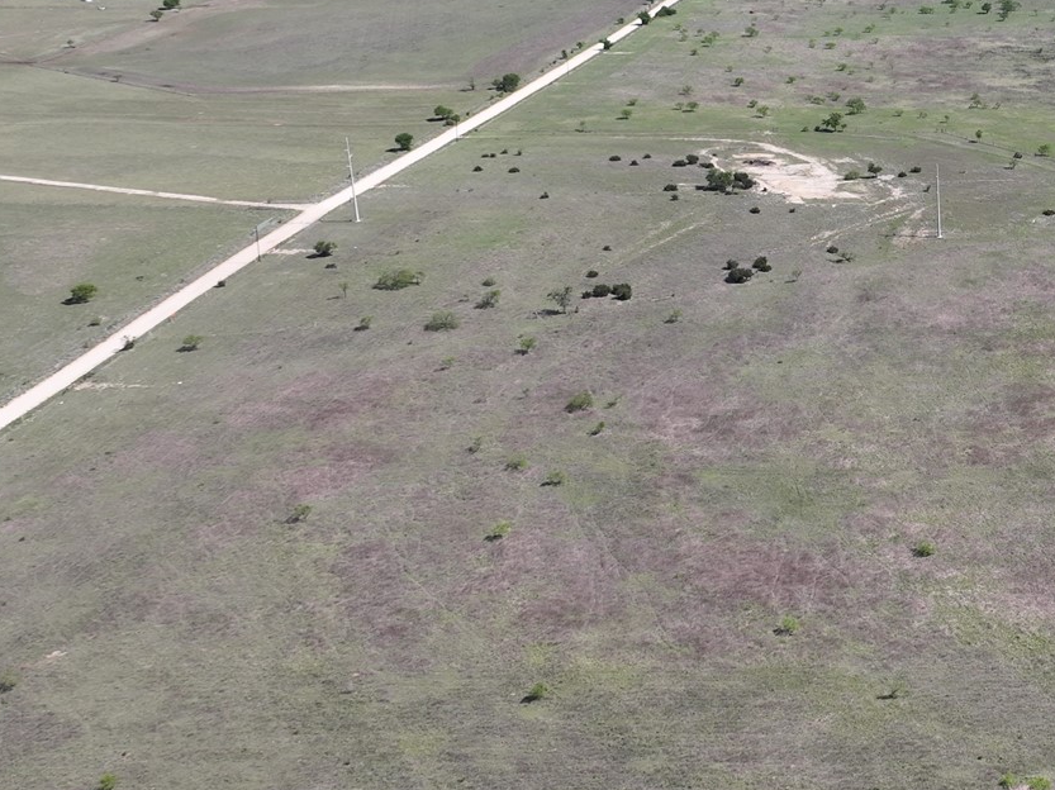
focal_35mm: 59
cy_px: 294
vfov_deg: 24.7
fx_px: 1797
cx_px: 1129
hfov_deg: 29.8
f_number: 3.2
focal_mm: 12.29
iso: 100
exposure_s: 1/2000
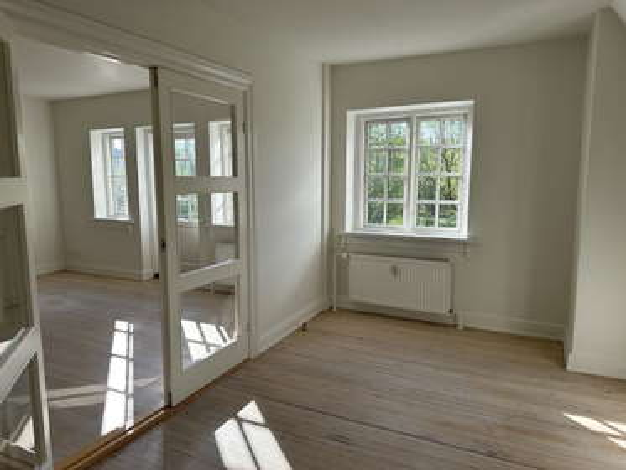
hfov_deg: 71.6
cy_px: 235
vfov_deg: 56.8
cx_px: 313
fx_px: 434
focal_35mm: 24
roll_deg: +0.1
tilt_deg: -7.7
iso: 80
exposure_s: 1/816
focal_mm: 6.86
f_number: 1.78
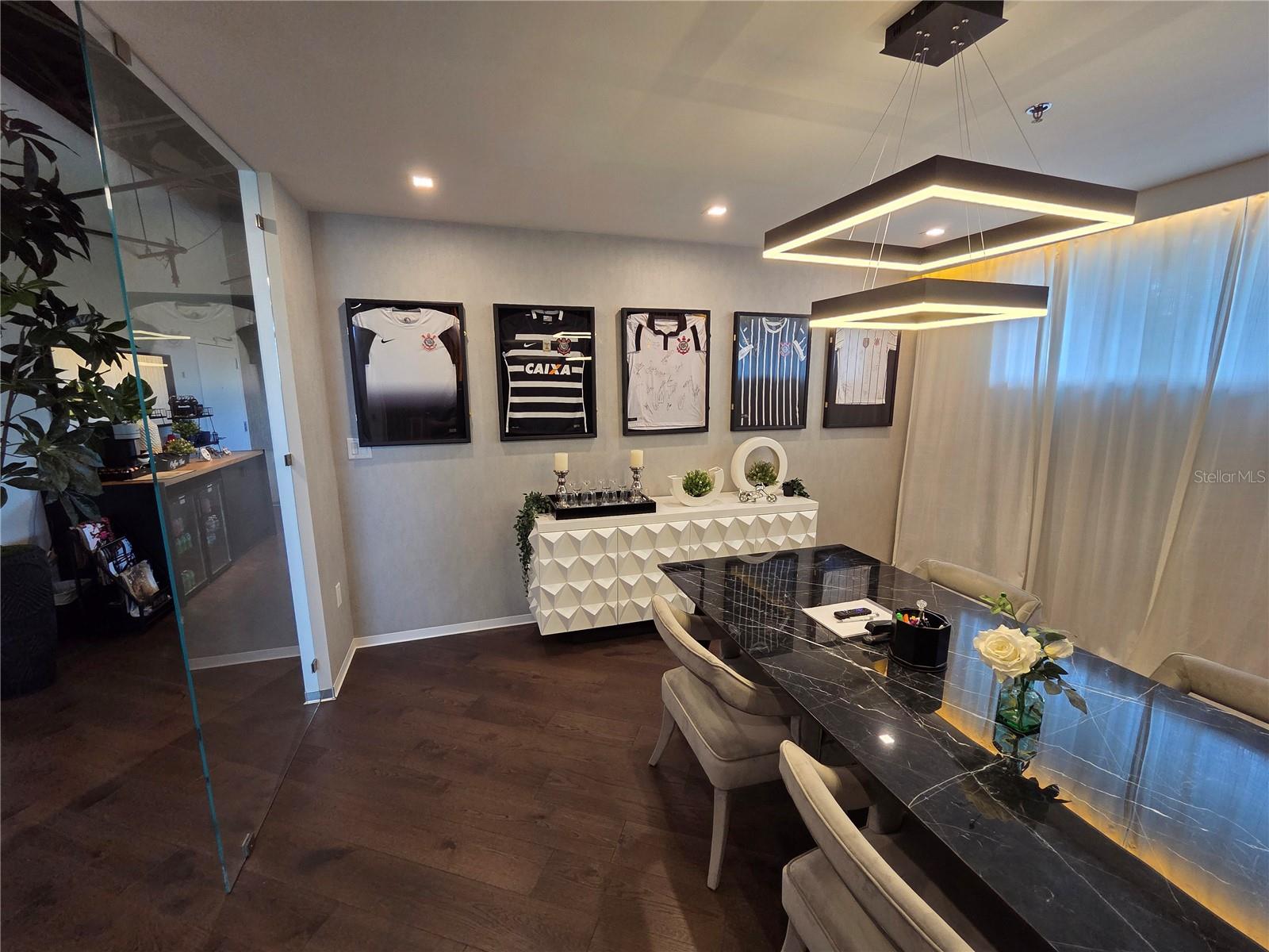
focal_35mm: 13
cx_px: 634
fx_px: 477
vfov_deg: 89.9
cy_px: 476
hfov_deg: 106.2
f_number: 2.2
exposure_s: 1/60
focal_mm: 2.2
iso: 320
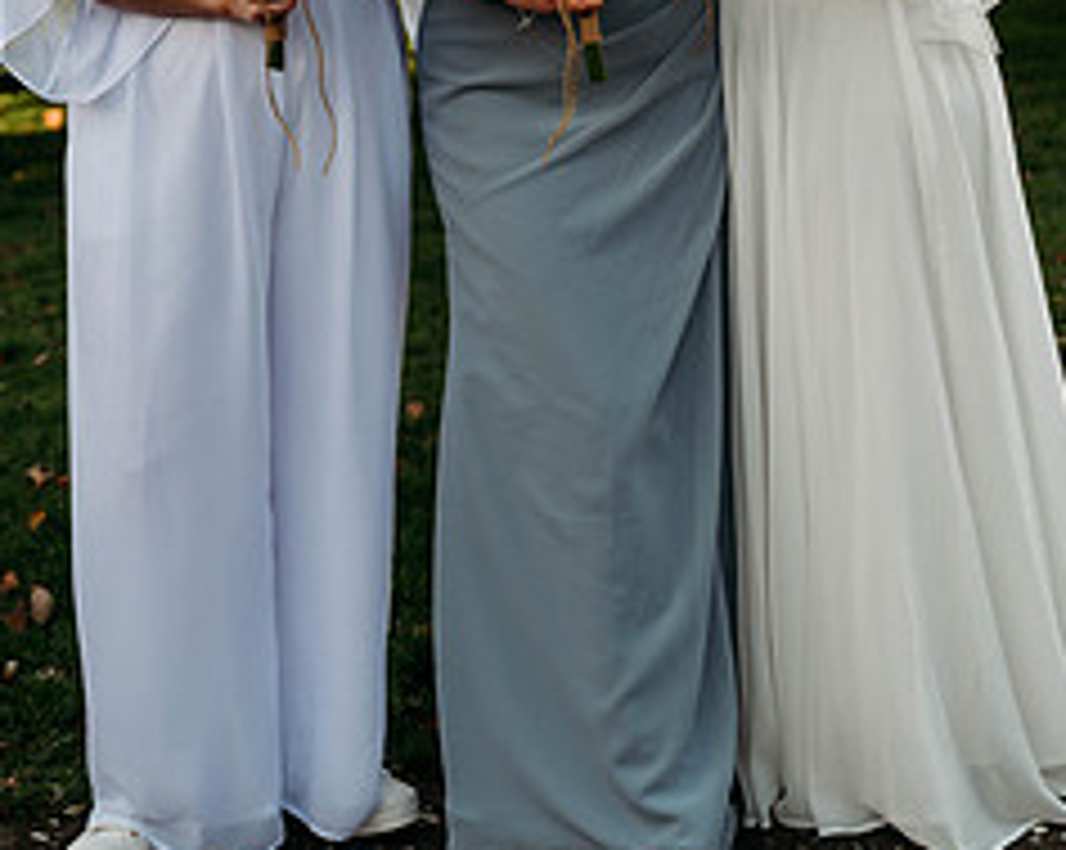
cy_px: 157
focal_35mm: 107
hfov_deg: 18.0
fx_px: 3372
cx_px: 524
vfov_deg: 14.3
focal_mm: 60
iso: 100
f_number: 4
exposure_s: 1/320
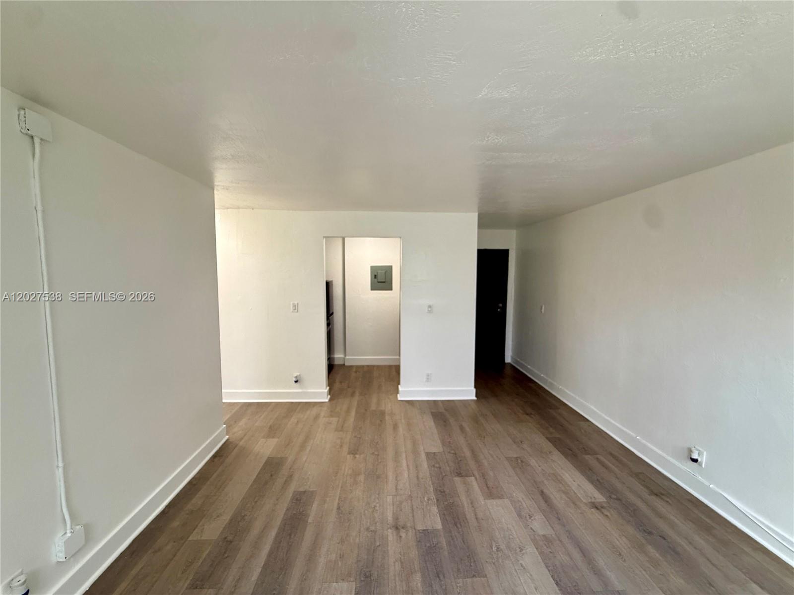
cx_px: 397
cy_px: 298
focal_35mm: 14
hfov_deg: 102.1
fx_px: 321
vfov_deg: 85.7
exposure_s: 1/60
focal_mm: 2.22
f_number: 2.2
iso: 200
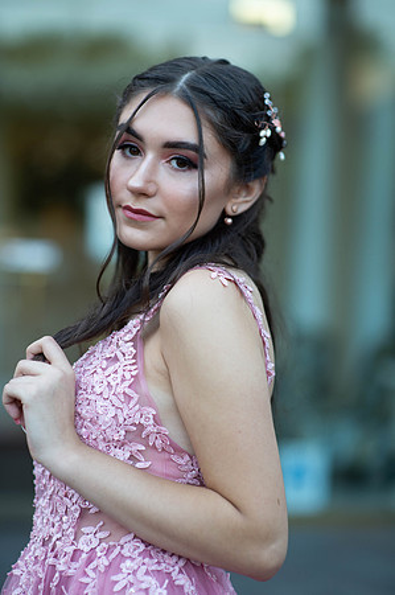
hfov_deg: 16.0
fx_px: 1402
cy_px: 298
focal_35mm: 85
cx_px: 198
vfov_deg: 23.9
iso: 250
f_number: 2
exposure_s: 1/640
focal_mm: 85
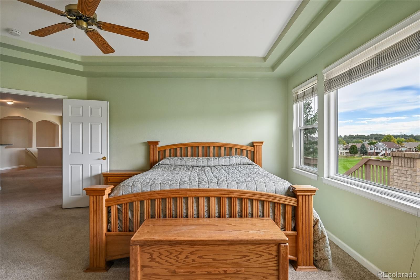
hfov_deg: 90.0
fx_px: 210
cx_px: 210
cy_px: 140
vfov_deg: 67.4
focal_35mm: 18
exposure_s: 1/100
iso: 400
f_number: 10
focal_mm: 18
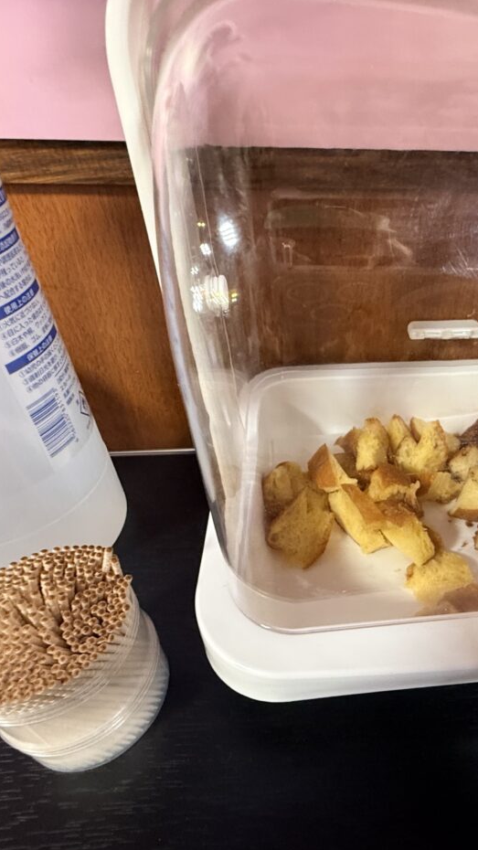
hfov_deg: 51.3
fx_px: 473
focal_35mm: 21
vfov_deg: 83.8
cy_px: 436
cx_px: 360
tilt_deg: -39.1
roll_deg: -2.6
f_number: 2.2
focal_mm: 2.22
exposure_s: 1/50
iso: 320
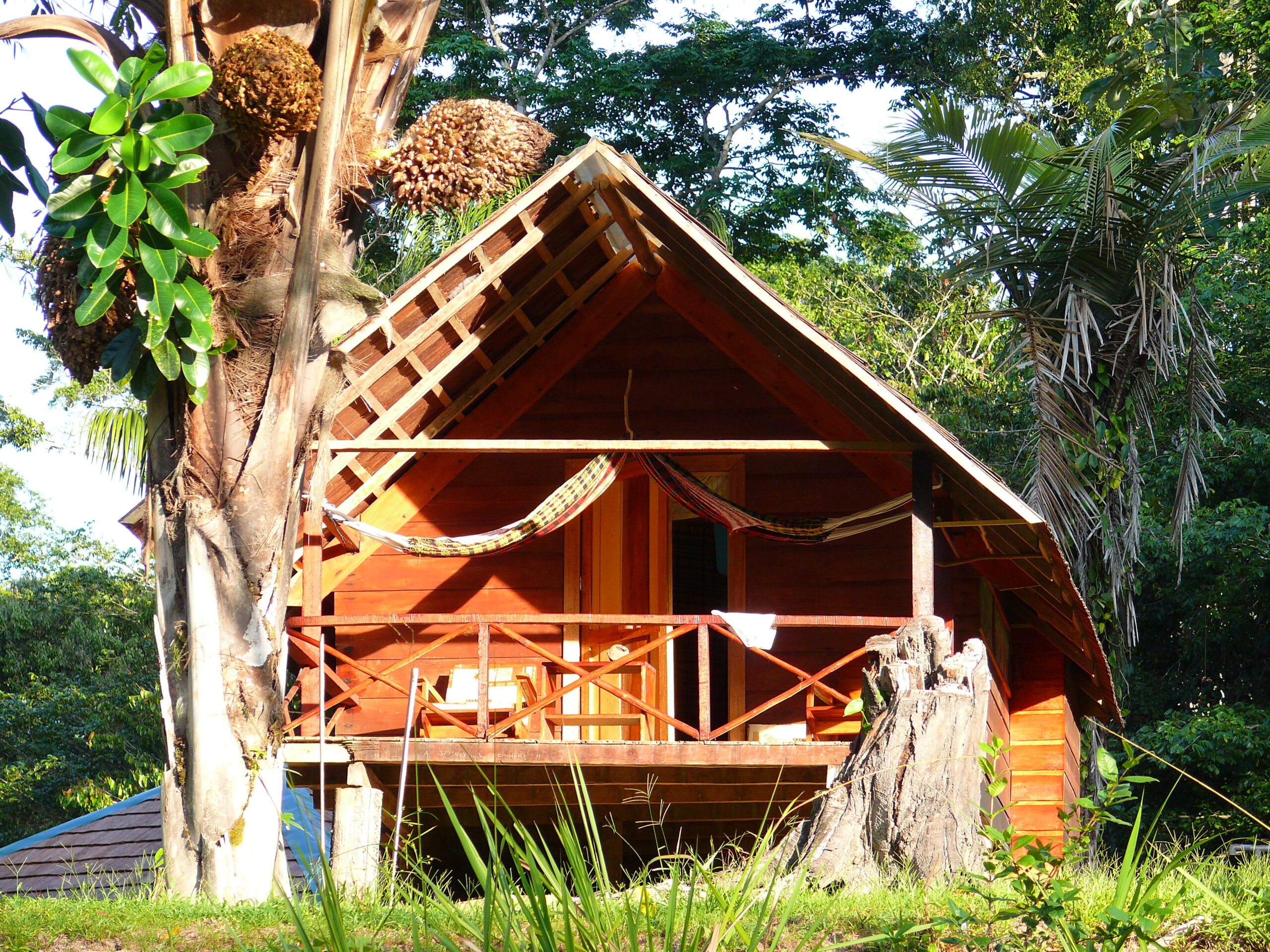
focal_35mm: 185
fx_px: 6787
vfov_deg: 8.0
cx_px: 635
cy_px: 476
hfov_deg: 10.7
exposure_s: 1/125
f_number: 4
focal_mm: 39
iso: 100
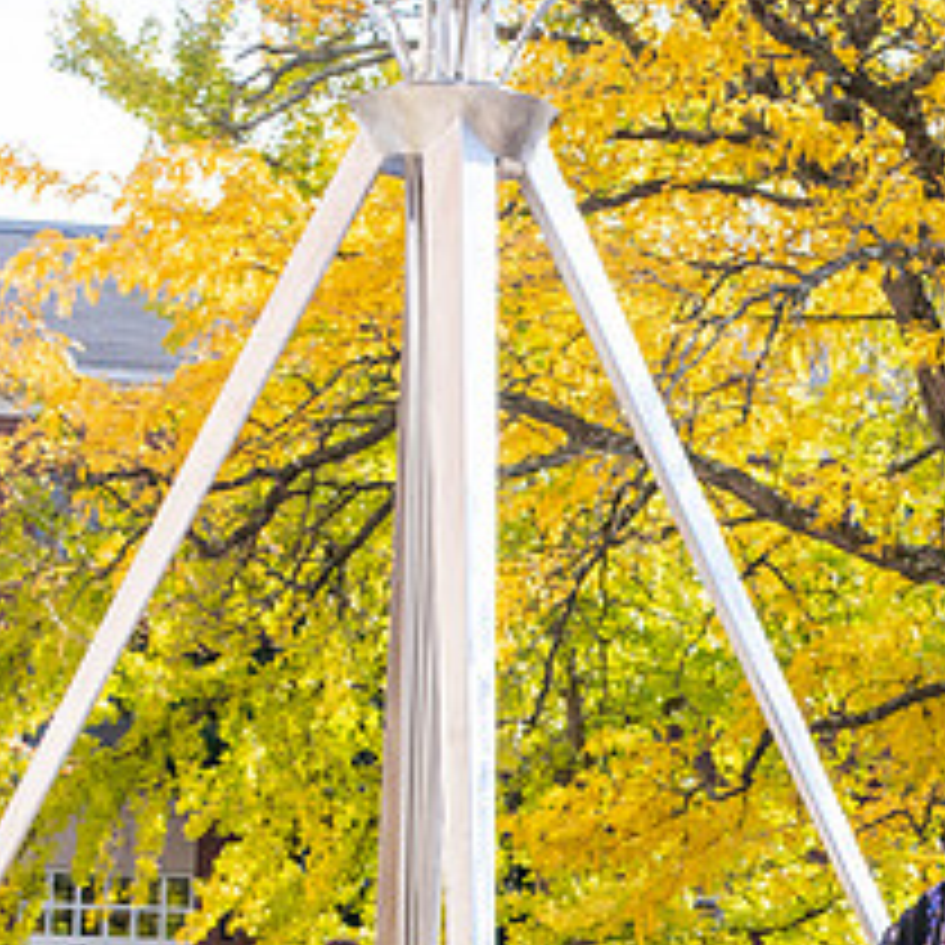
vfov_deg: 10.6
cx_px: 954
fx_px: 5065
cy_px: 754
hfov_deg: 10.6
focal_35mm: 164
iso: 400
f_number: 8
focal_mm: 70
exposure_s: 1/250
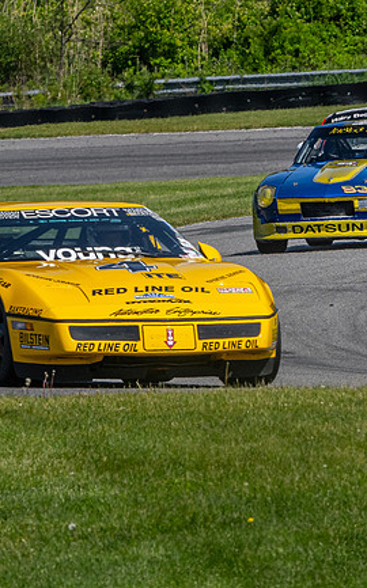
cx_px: 135
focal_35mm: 1034
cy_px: 232
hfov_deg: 1.3
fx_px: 16575
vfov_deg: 2.0
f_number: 11
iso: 400
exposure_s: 1/640
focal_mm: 300
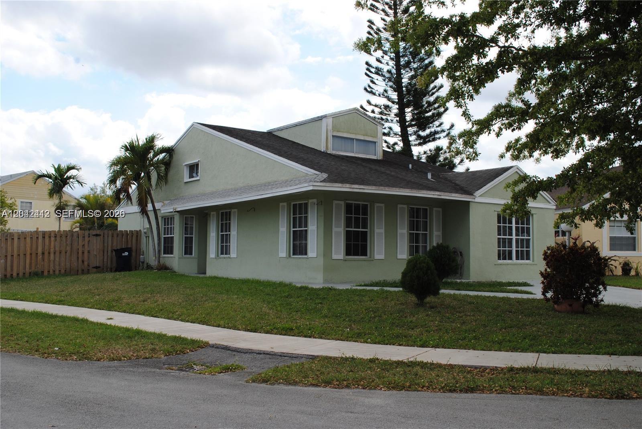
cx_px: 321
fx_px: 643
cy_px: 214
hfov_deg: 53.1
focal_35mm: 36
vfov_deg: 36.9
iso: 100
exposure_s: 1/200
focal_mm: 24
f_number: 9
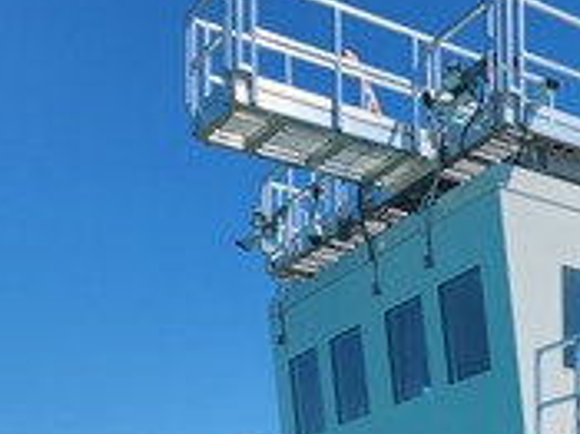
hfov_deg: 22.1
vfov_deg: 17.5
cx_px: 839
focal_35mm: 75
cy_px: 661
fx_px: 1256
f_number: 1.8
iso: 20
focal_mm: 5.4
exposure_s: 1/1864
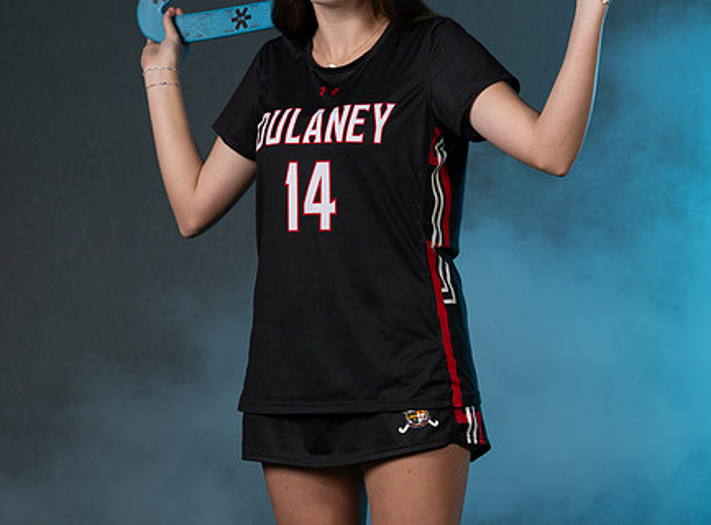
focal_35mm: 164
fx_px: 3351
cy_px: 187
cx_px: 347
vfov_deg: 9.0
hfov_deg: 12.1
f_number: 5.6
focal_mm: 82
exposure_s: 1/125
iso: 80
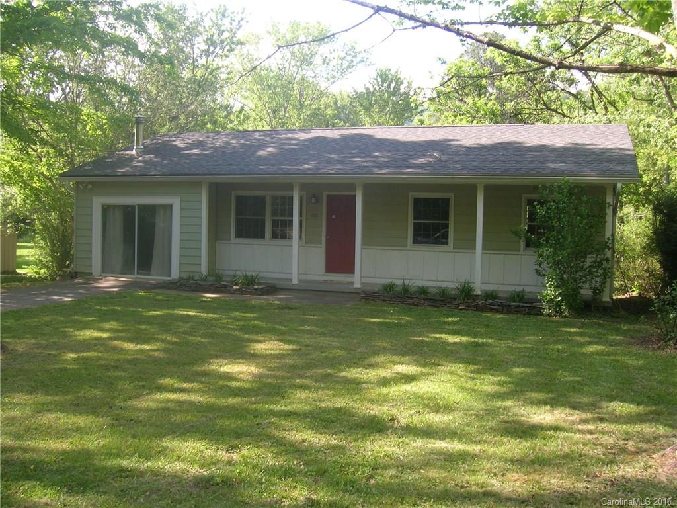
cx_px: 338
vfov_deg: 41.8
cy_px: 254
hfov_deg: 54.0
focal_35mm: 34
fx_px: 665
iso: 50
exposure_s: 1/59
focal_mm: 5.7
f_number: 4.9
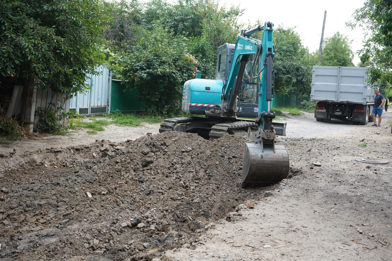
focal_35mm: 41
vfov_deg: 32.6
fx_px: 446
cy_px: 130
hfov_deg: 47.4
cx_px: 196
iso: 1000
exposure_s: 1/500
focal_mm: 41
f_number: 8
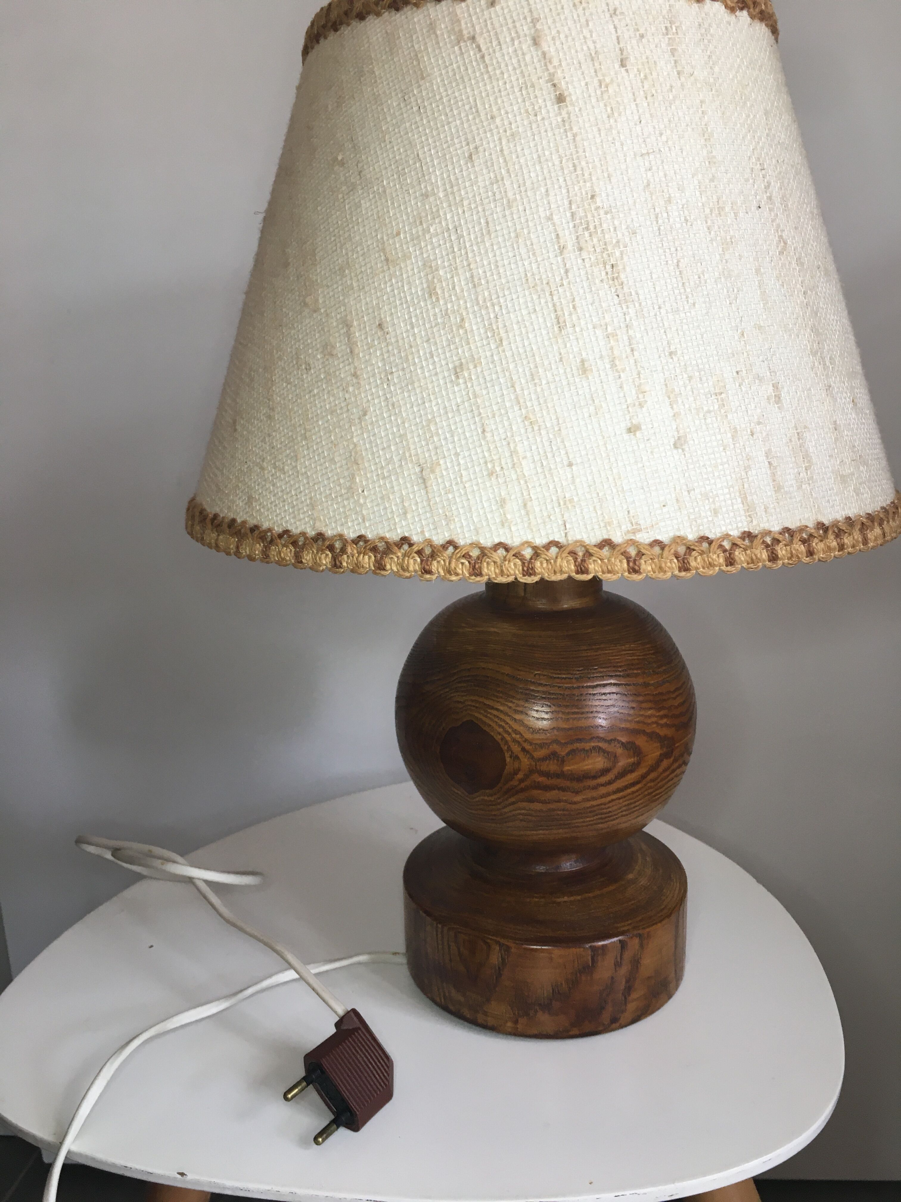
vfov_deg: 61.7
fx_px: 1006
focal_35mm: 29
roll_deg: +4.5
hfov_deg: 48.2
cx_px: 450
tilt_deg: -12.2
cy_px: 601
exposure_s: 1/33
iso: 32
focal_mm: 4.15
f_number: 2.2
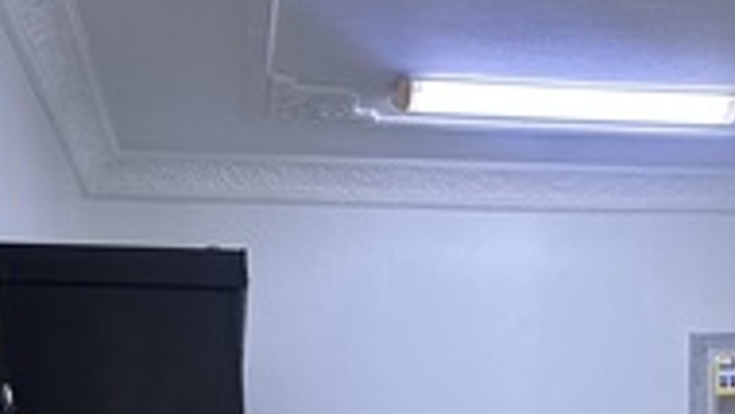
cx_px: 478
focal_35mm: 63
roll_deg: +1.0
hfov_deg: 33.1
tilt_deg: -6.8
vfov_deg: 17.1
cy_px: 636
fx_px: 1228
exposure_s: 1/60
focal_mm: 6.86
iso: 250
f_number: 1.78
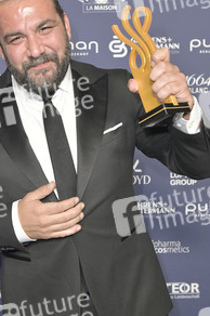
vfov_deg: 38.2
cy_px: 157
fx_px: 456
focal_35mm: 52
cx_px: 69
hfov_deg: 25.8
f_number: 6.3
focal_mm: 38
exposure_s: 1/250
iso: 2000
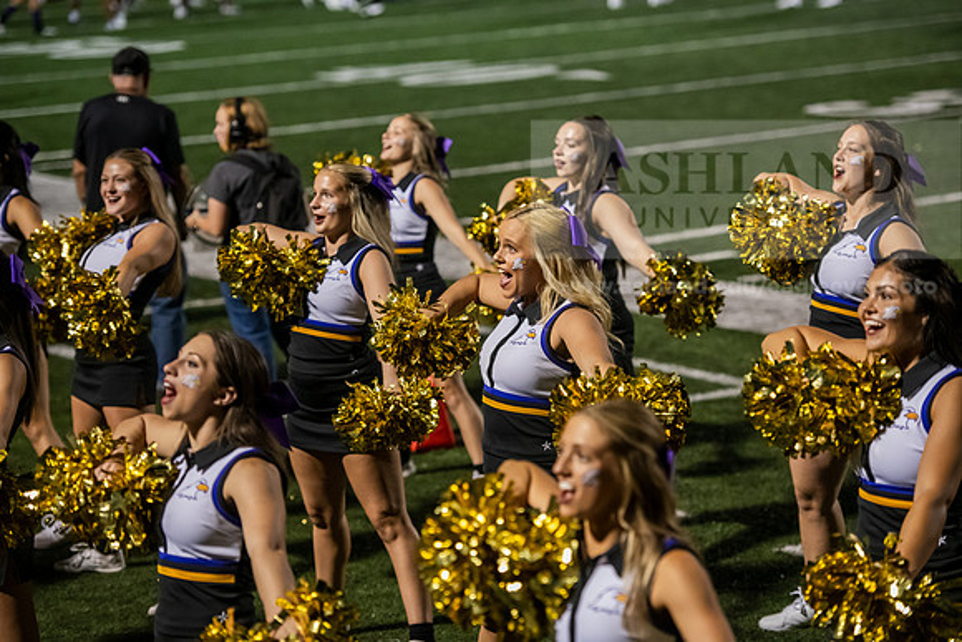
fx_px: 3207
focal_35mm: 120
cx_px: 481
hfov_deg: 17.1
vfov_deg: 11.4
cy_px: 321
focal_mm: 120
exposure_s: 1/500
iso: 4000
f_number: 3.2
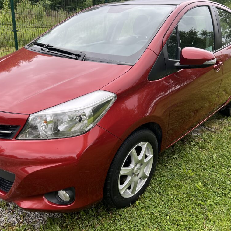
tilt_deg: -22.5
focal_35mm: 31
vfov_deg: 52.5
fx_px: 234
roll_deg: -2.7
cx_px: 103
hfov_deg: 52.4
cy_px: 116
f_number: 1.5
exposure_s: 1/808
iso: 50
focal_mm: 5.7
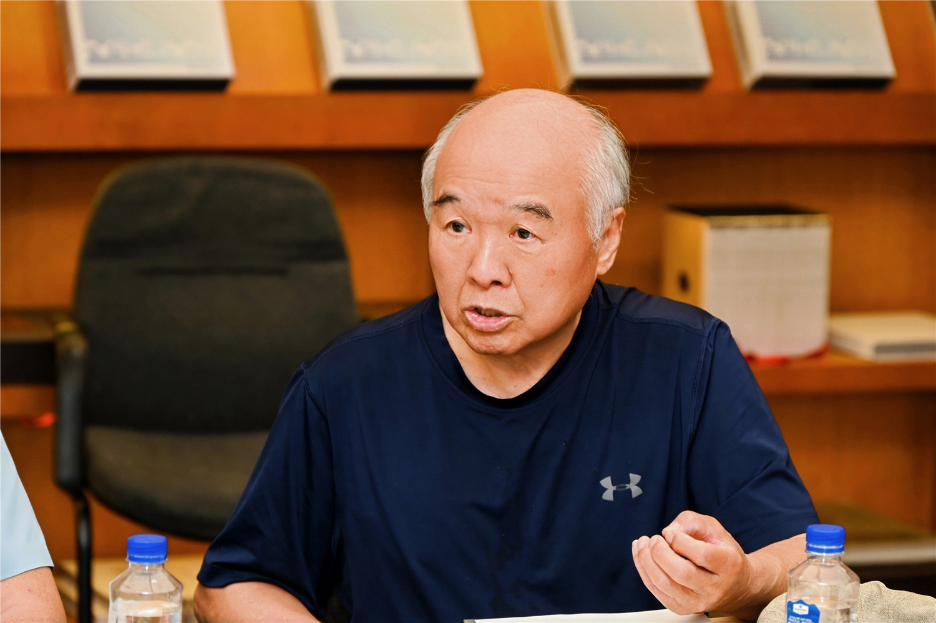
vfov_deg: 9.5
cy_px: 312
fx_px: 3769
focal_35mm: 145
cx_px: 468
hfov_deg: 14.2
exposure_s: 1/60
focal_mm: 145
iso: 500
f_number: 6.3
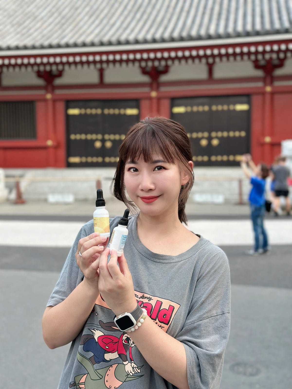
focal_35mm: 48
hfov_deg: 30.3
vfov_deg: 39.7
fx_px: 540
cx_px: 146
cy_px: 194
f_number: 1.78
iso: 80
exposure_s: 1/224
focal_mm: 6.86
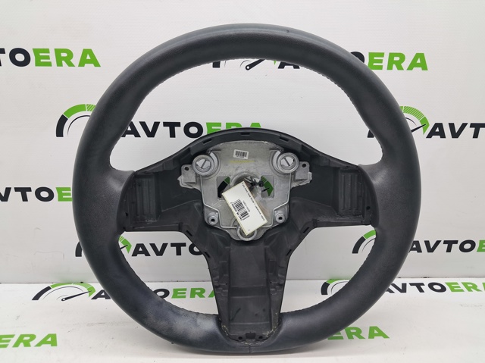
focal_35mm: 27
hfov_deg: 65.4
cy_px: 182
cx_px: 242
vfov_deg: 51.3
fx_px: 378
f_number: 1.8
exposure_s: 1/50
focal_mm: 4
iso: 50
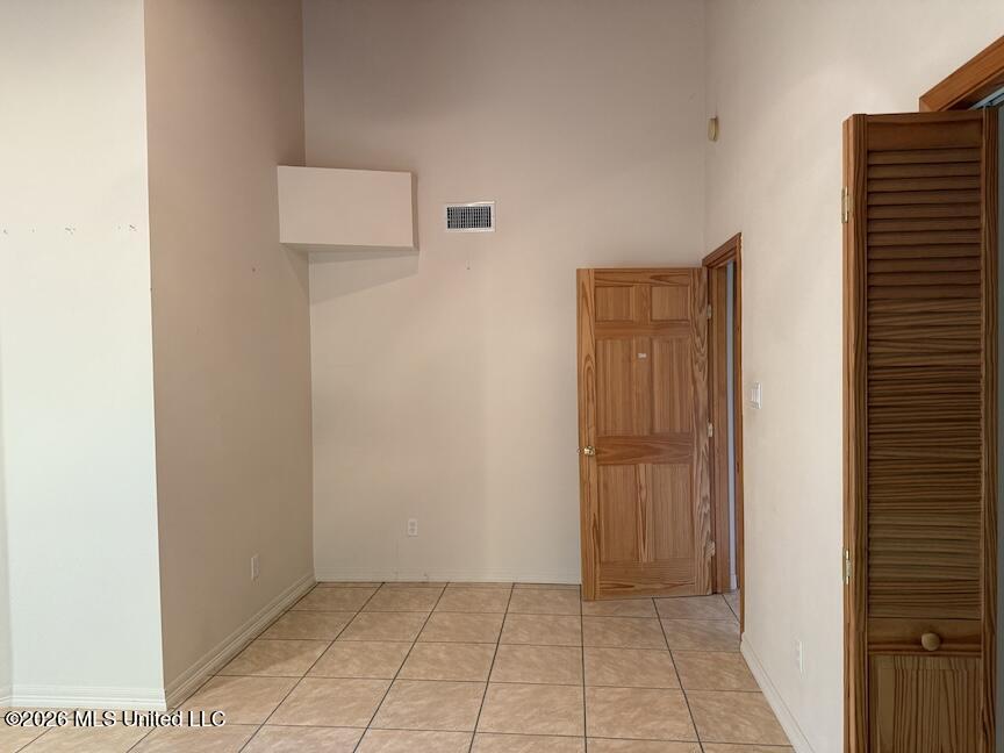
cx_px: 502
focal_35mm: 24
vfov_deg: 56.8
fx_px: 696
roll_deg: +0.7
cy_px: 376
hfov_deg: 71.6
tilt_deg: -0.5
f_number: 1.78
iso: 250
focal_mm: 6.76
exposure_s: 1/60
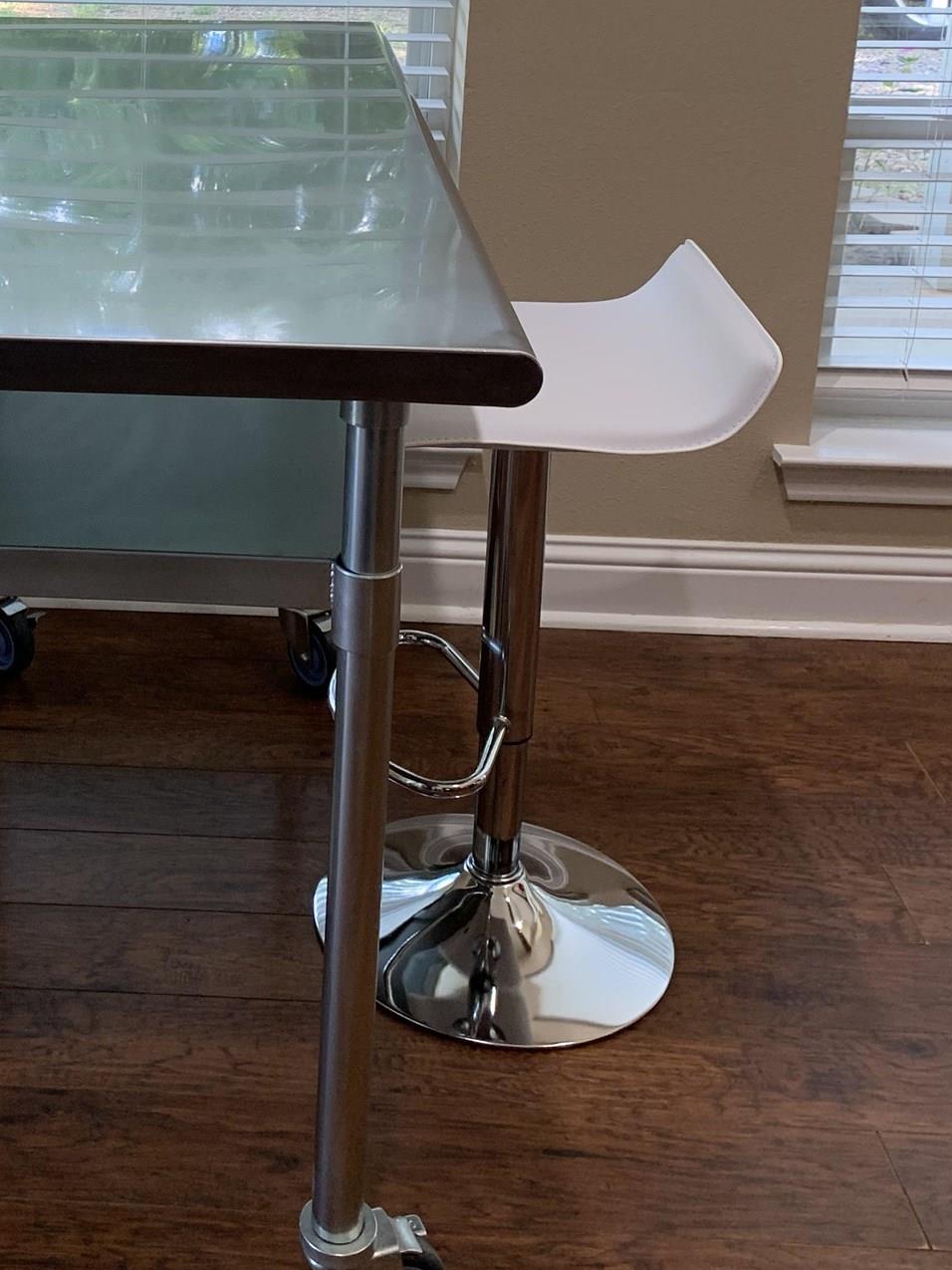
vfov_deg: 38.6
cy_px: 222
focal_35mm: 47
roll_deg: +0.1
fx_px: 1724
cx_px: 96
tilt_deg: -16.5
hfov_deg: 29.6
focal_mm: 4.25
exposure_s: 1/60
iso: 80
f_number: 1.8
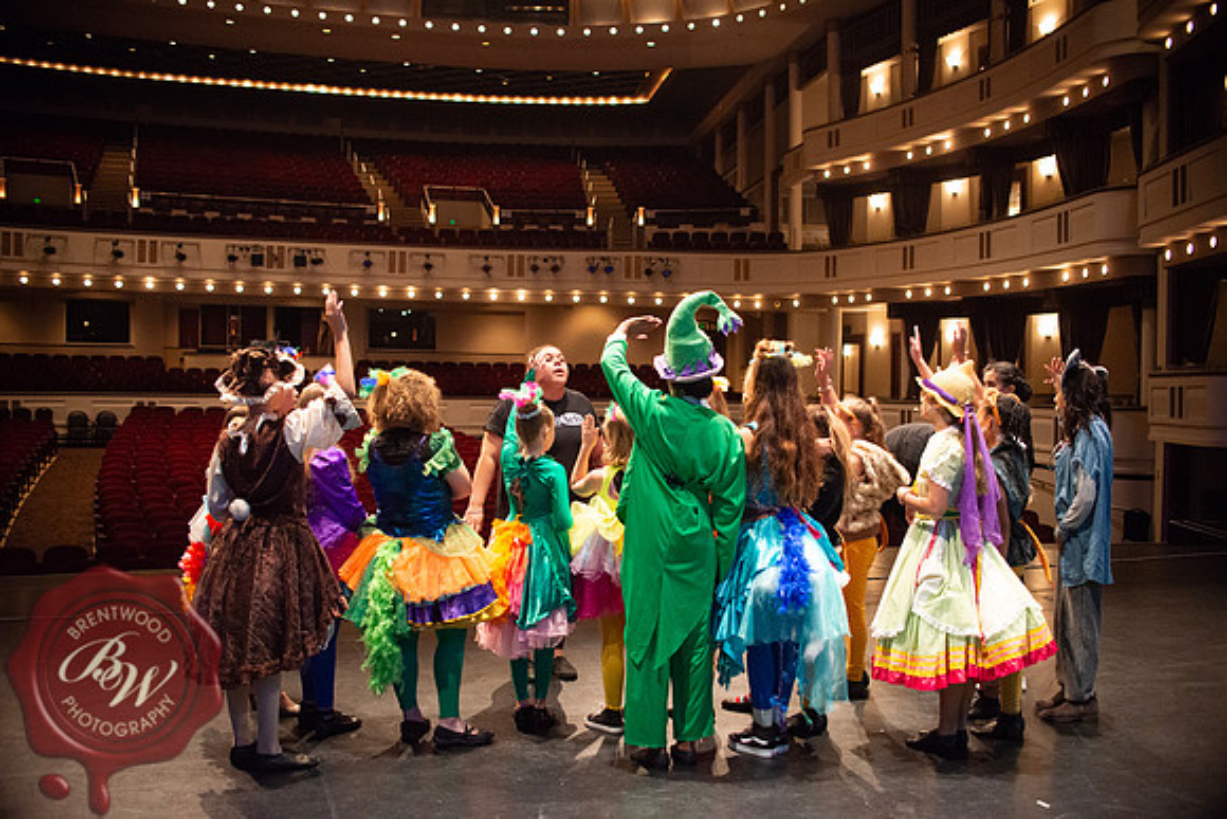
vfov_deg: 37.9
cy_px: 410
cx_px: 614
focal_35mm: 35
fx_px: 1193
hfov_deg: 54.4
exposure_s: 1/320
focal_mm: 35
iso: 6400
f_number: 2.8
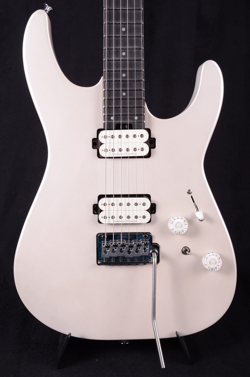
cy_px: 188
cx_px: 125
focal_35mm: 57
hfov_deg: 23.7
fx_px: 596
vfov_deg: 35.1
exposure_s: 1/200
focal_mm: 38
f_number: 13
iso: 200
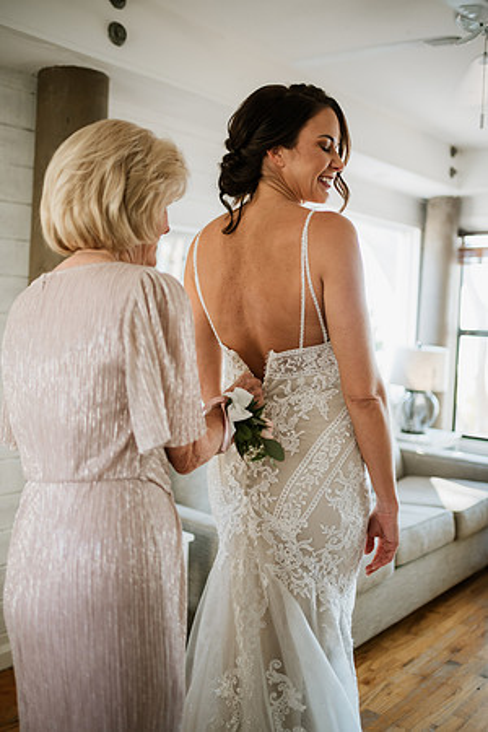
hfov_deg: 37.9
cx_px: 244
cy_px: 366
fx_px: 712
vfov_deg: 54.4
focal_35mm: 35
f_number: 1.8
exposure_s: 1/160
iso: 640
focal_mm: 35
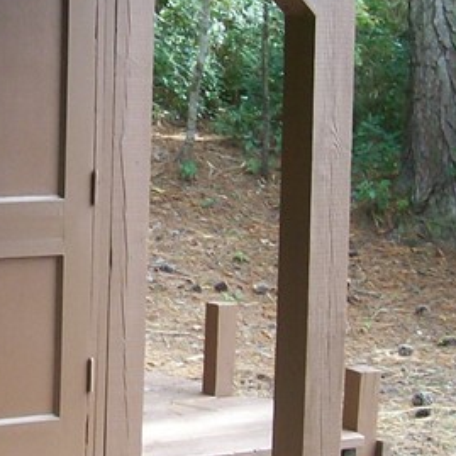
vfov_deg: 14.4
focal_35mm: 121
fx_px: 1803
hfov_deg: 14.1
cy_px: 202
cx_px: -36
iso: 80
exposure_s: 1/136
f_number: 2.7
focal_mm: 6
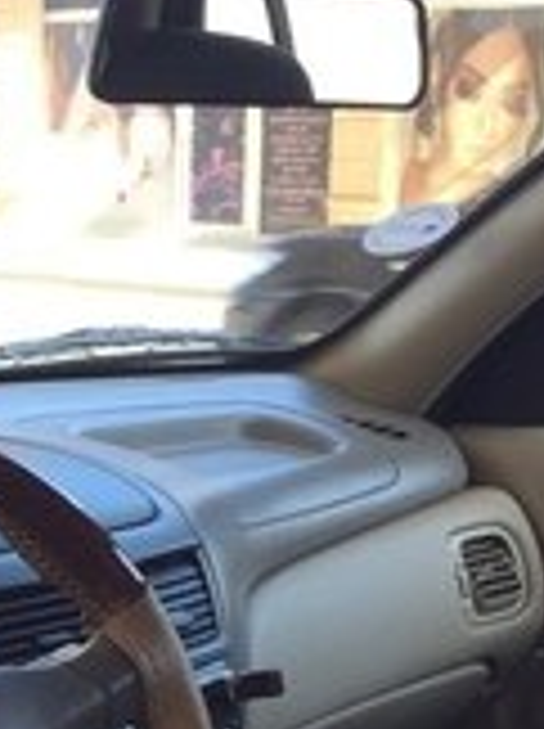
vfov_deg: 20.9
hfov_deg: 16.3
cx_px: 54
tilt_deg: -19.4
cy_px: 814
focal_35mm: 89
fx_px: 1870
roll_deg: +0.0
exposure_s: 1/100
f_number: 2.2
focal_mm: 4.15
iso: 32
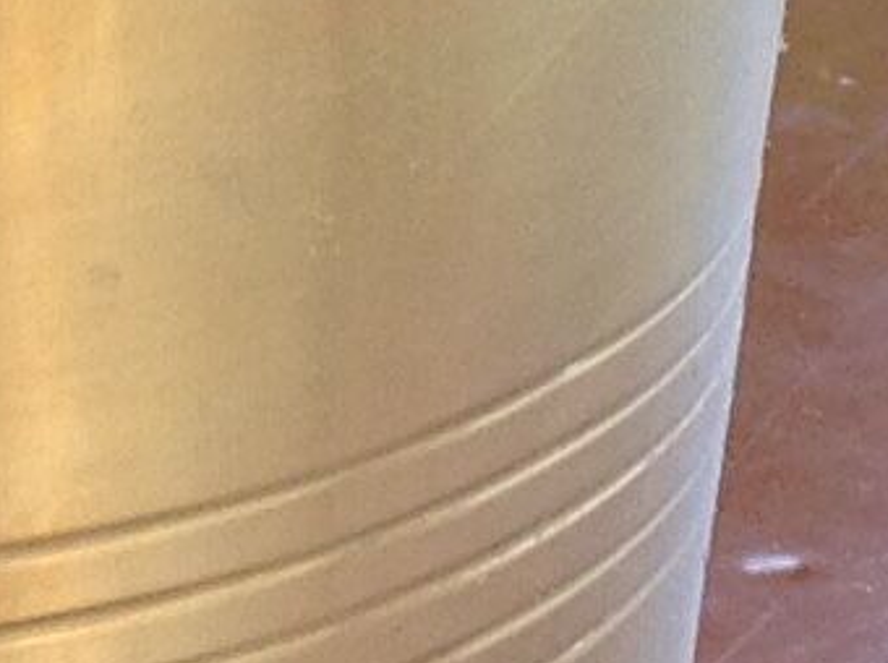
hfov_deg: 7.4
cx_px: -240
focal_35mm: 267
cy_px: -679
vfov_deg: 5.4
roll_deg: +1.6
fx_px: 6840
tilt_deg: -16.0
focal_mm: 4.28
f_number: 2.4
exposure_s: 1/60
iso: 64
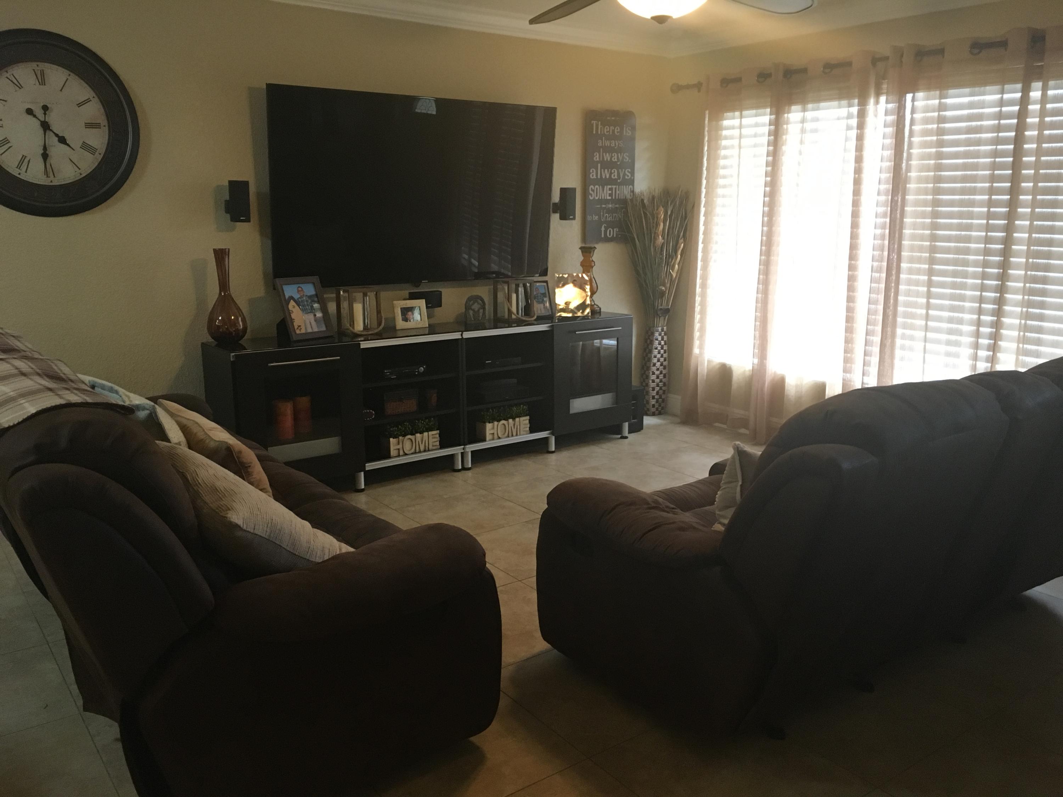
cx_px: 532
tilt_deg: -12.1
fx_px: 891
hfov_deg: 61.7
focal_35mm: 29
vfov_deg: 48.2
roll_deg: -0.6
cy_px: 398
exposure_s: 1/24
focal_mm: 4.15
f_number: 2.2
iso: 200
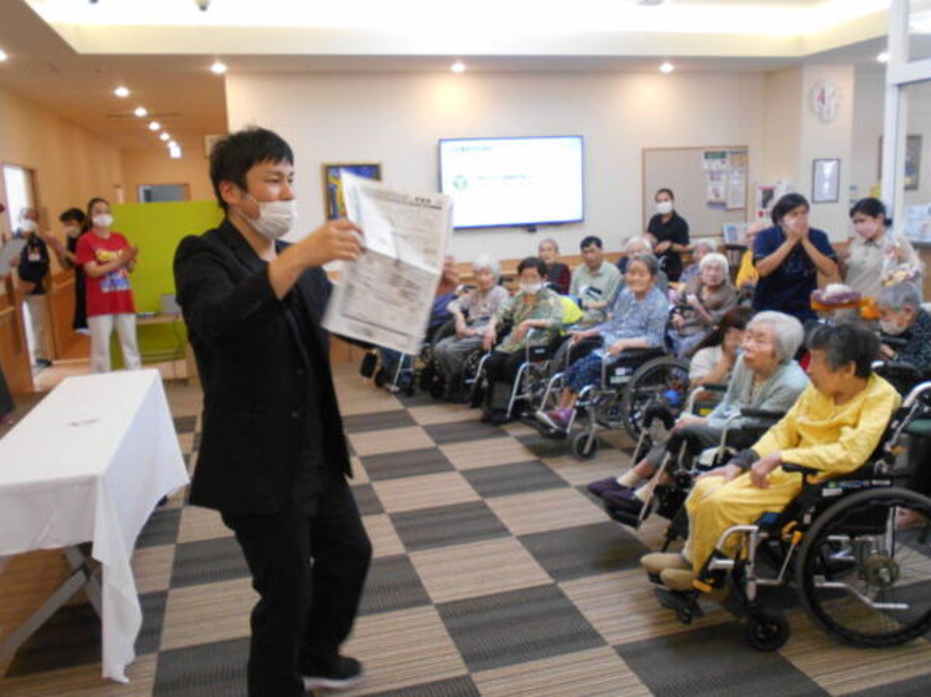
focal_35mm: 31
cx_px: 473
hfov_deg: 58.4
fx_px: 833
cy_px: 353
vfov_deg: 45.4
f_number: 3.4
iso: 400
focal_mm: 5.1
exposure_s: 1/30
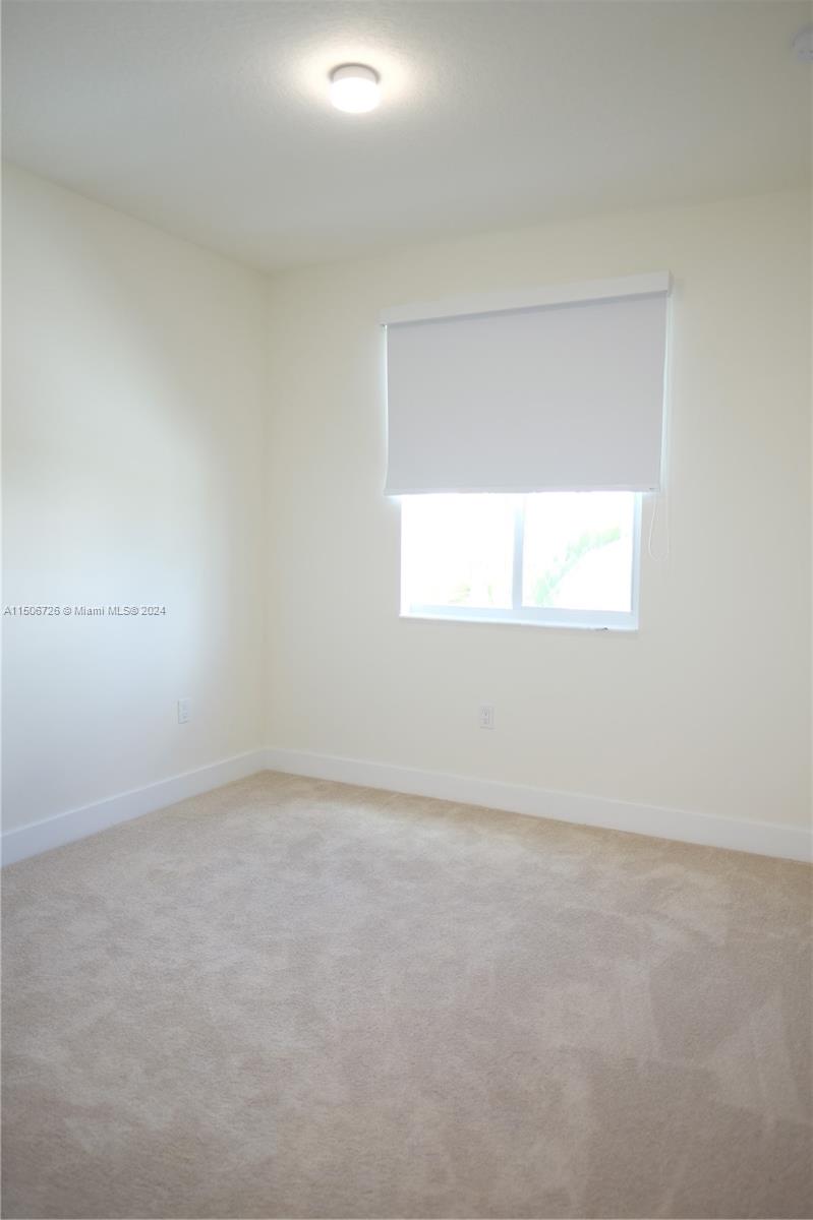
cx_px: 406
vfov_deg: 73.8
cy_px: 610
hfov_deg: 53.1
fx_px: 814
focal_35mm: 24
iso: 200
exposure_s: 1/110
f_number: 1.4
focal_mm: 16
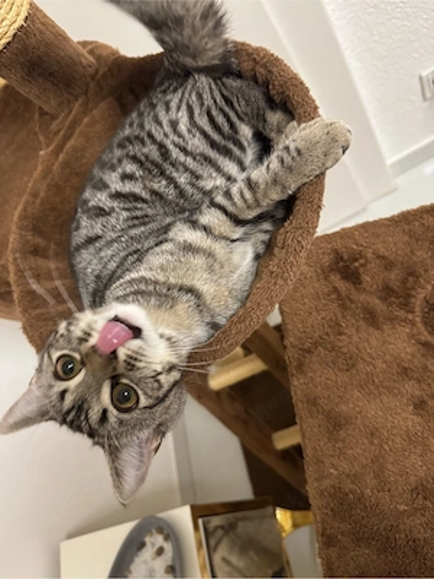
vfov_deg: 71.6
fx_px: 401
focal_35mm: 24
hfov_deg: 56.8
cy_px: 290
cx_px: 217
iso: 800
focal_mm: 6.76
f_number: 1.78
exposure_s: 1/44
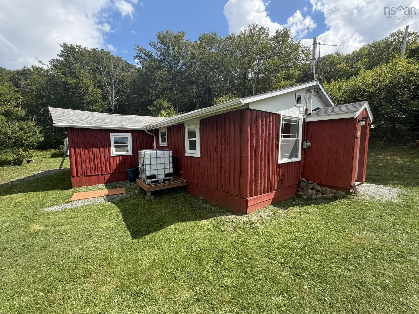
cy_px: 157
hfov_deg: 102.1
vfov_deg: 85.7
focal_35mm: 14
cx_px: 210
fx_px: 169
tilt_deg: -4.9
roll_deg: +0.0
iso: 40
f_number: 2.2
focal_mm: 2.22
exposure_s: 1/701
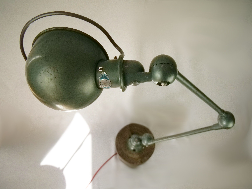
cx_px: 126
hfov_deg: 60.0
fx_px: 218
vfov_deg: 46.8
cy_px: 94
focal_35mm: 30
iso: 3200
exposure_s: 1/6400
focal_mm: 15
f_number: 3.7
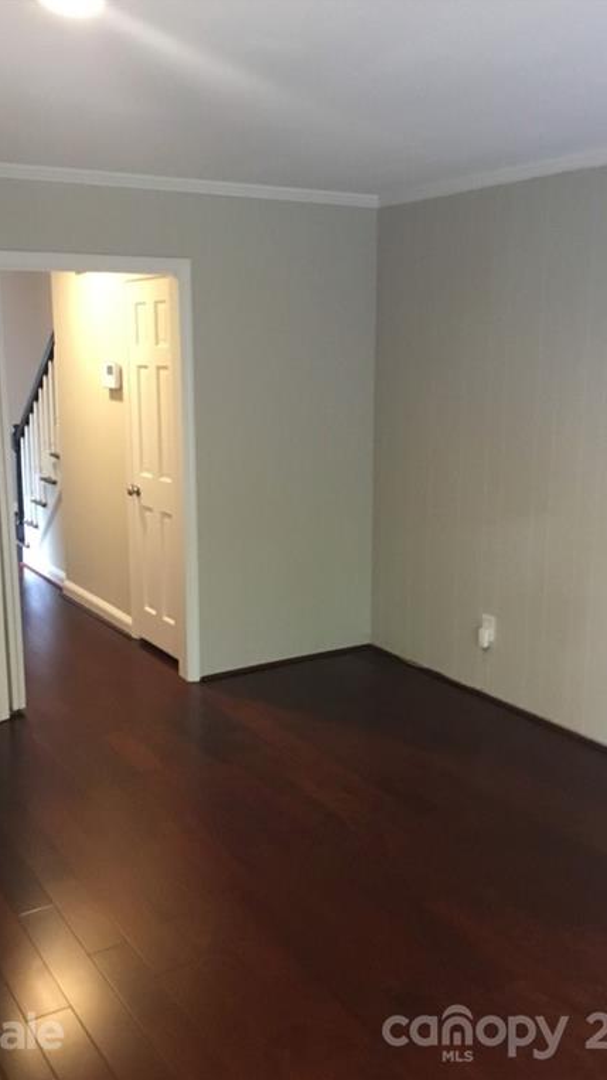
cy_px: 539
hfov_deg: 34.6
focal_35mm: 34
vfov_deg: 58.0
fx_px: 973
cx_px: 290
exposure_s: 1/17
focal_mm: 3.3
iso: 200
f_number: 2.4
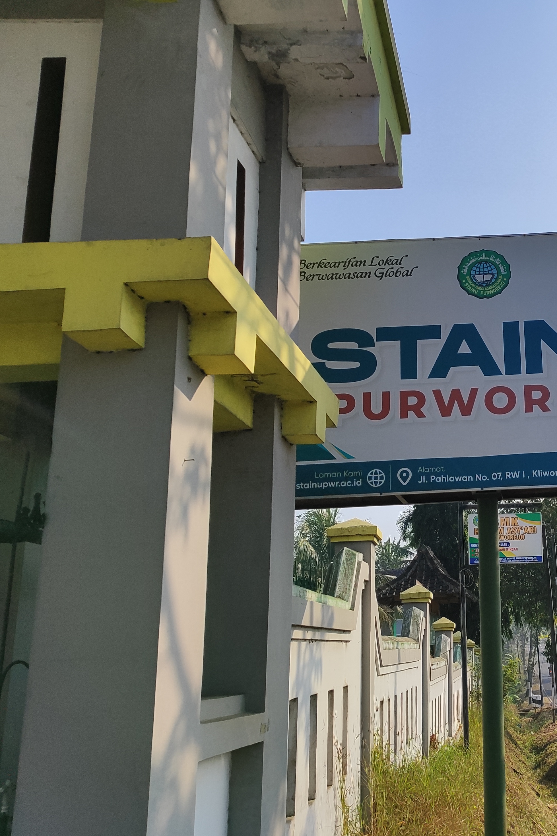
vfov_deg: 55.8
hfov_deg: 35.8
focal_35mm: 34
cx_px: 531
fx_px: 789
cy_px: 420
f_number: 1.89
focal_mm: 5.89
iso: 50
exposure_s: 1/2247
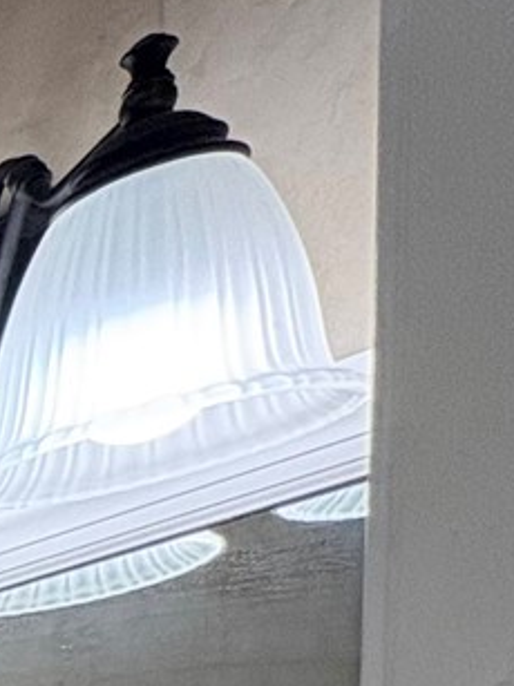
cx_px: -1178
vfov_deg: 20.0
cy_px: 1207
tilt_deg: -5.6
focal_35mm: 73
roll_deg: +5.7
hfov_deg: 10.3
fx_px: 1446
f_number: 2.2
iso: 100
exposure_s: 1/120
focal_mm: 2.22
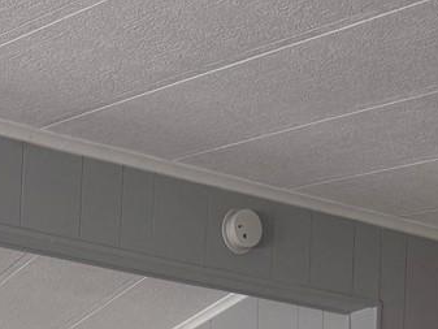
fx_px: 1443
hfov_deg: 16.6
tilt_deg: +1.4
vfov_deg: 11.5
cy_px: 694
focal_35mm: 114
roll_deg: -1.8
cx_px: -74
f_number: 1.78
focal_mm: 6.76
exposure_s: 1/60
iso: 160
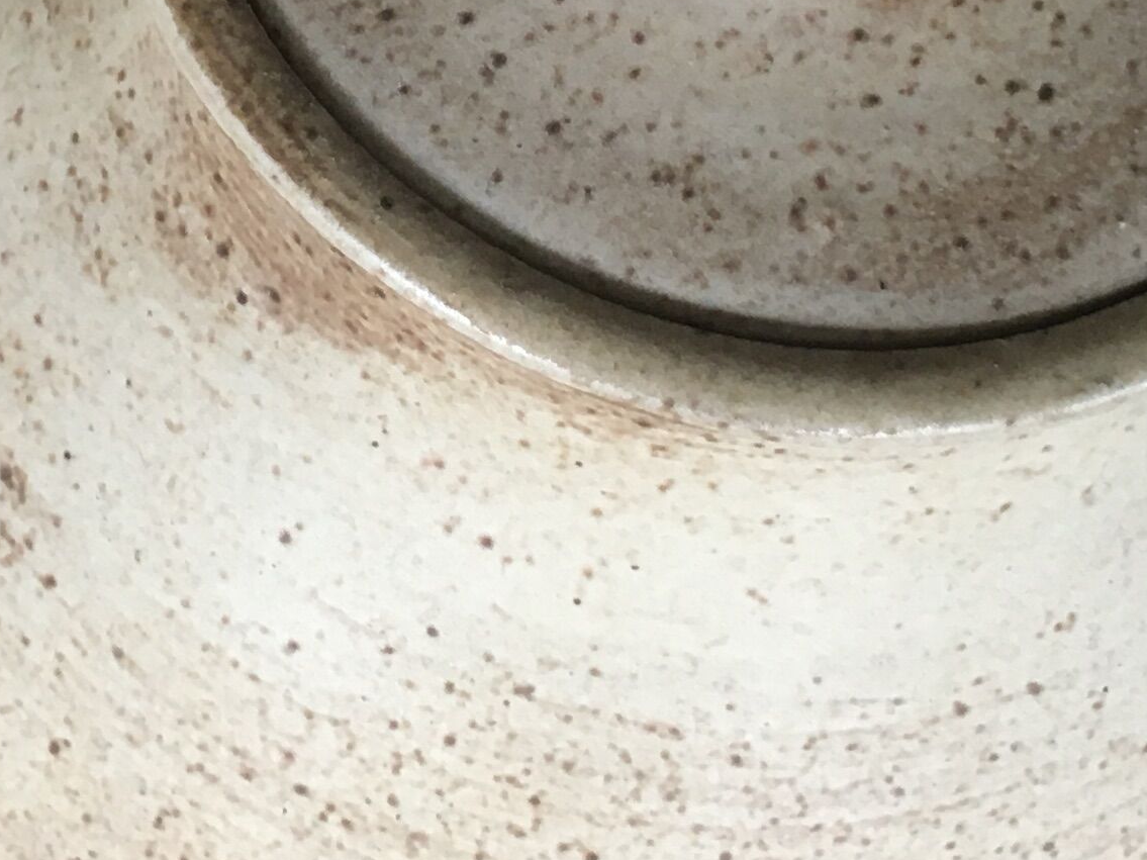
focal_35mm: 103
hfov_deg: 19.0
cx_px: 330
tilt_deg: -63.7
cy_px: -1
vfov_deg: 14.1
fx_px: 3413
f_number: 2.2
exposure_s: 1/33
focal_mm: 4.15
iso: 100
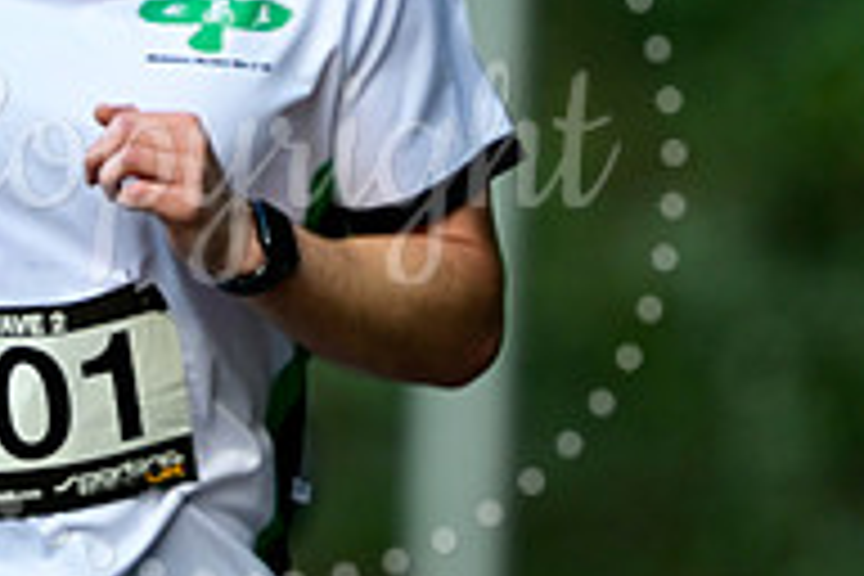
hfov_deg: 1.7
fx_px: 28966
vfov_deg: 1.1
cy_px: 160
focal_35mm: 1207
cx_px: 256
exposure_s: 1/1000
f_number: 2.8
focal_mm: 400
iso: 800
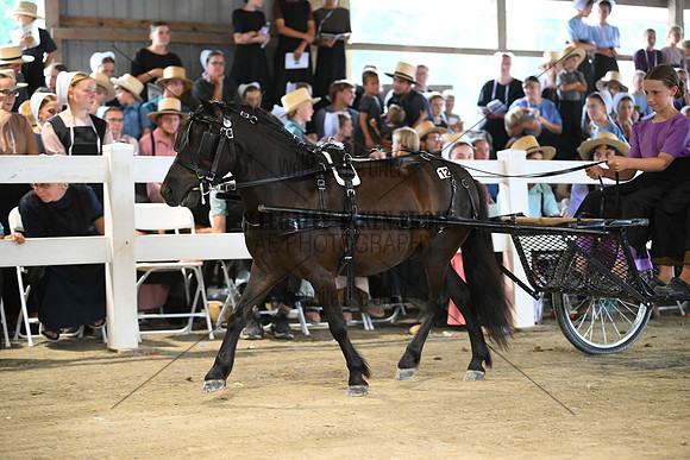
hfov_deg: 28.8
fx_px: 1342
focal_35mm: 70
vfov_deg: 19.5
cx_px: 345
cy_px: 230
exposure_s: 1/487
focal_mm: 70
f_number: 2.8
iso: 5000
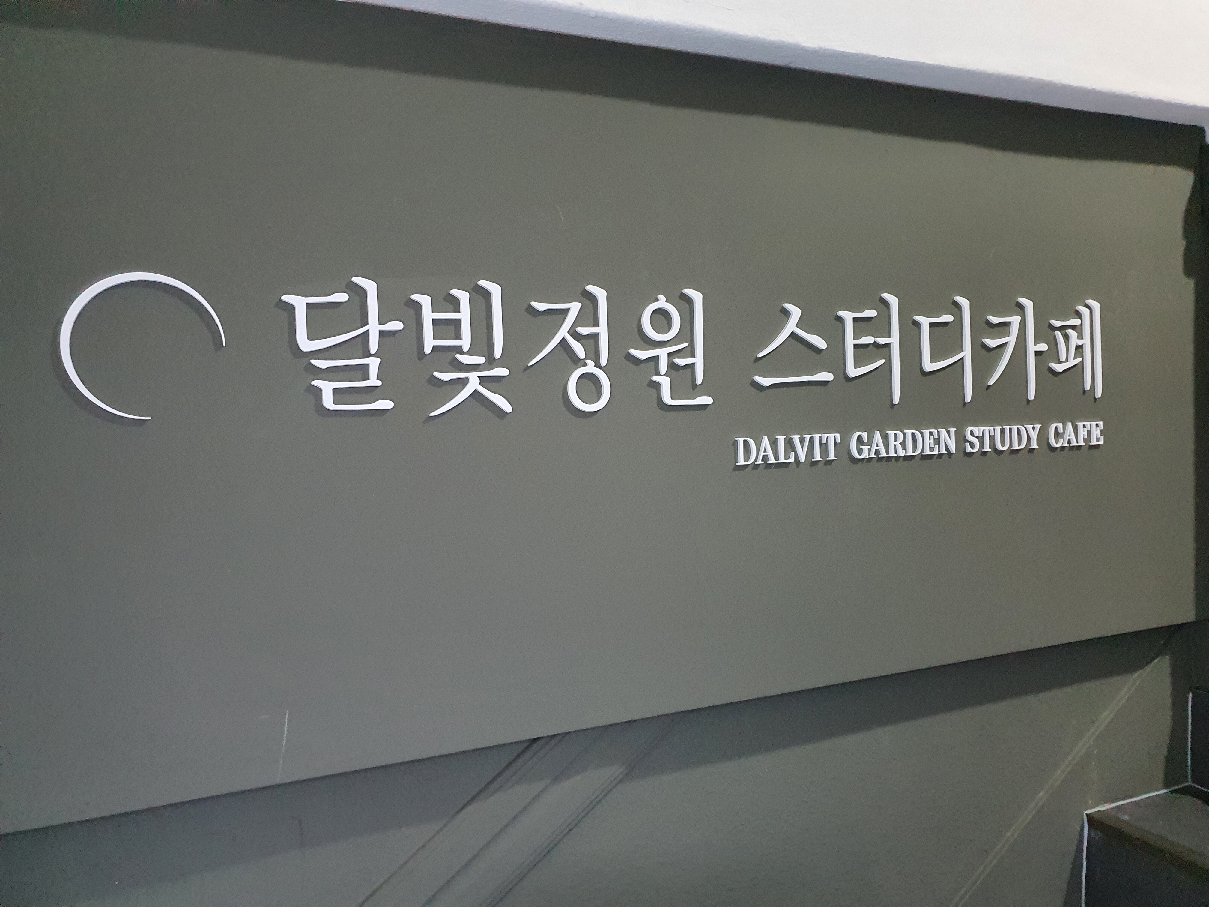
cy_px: 454
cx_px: 604
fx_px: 908
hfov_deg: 67.3
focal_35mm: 26
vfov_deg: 53.1
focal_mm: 4.3
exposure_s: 1/40
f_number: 1.5
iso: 640
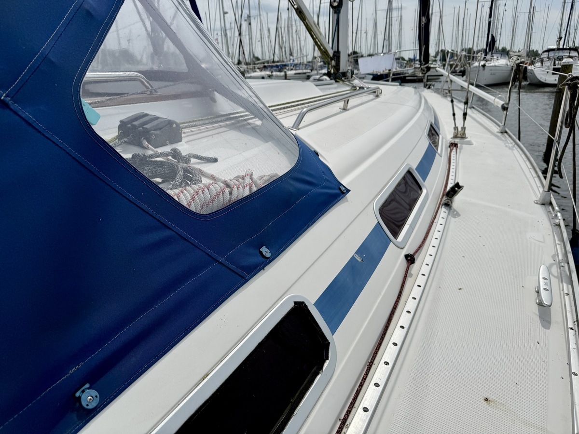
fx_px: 401
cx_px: 290
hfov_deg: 71.6
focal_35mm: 24
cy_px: 217
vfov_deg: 56.8
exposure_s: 1/14286
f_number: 1.78
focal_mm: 6.76
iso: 80
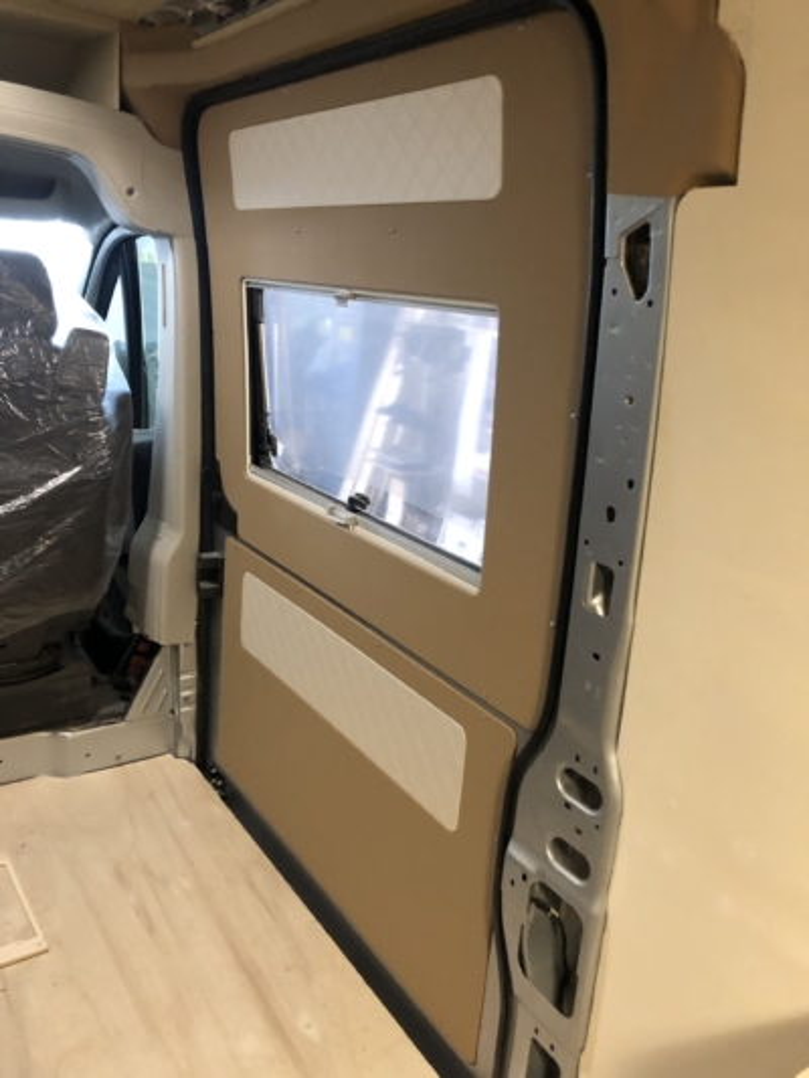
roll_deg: -4.1
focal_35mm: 28
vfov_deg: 63.4
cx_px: 404
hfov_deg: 49.8
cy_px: 539
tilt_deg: -16.1
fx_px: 872
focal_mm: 4
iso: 80
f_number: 1.8
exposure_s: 1/7
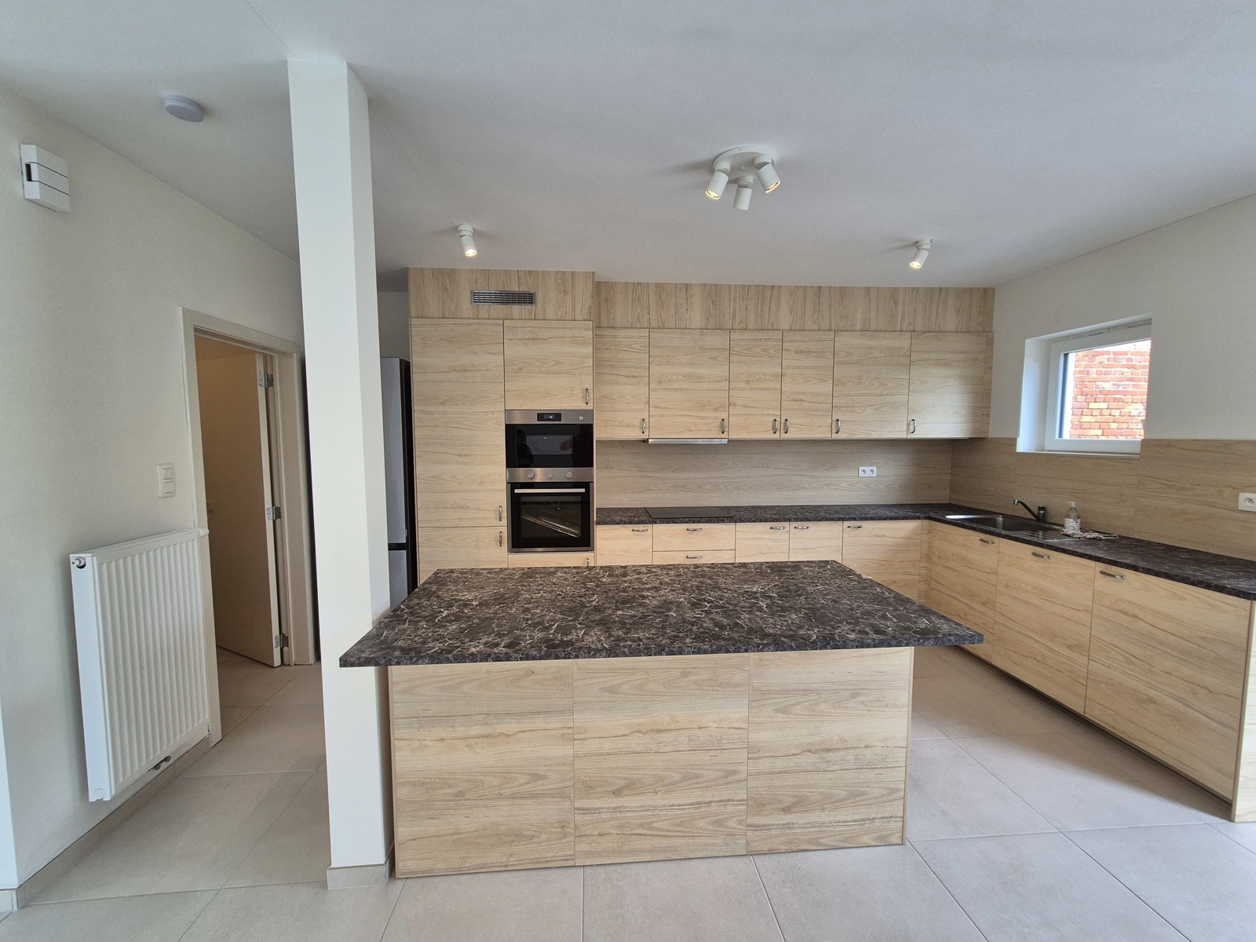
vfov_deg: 89.9
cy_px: 471
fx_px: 472
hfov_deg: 106.2
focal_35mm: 13
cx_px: 628
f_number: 2.2
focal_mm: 2.2
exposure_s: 1/100
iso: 100
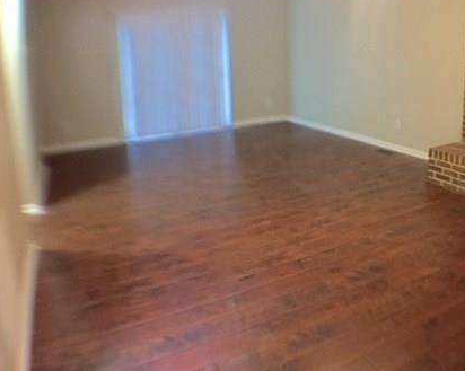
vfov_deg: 33.9
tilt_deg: -11.8
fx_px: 605
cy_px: 131
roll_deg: +0.8
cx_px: 305
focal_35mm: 44
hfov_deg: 41.6
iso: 250
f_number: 2.2
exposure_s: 1/15
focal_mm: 4.15
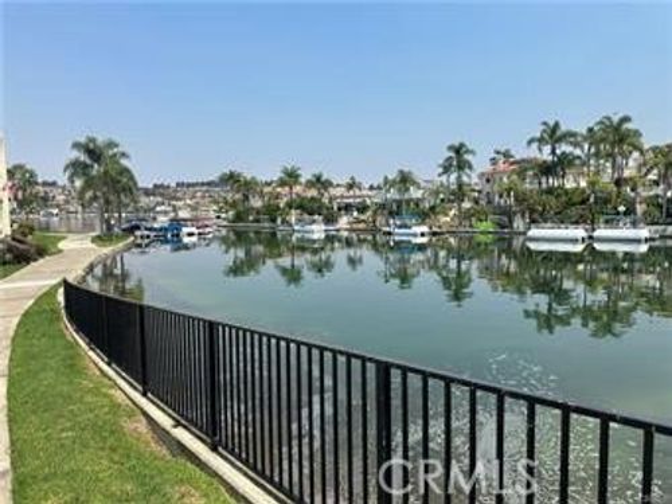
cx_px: 336
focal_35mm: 24
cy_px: 252
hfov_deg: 71.6
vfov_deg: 56.8
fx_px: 466
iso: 80
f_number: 1.78
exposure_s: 1/4184
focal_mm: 6.86
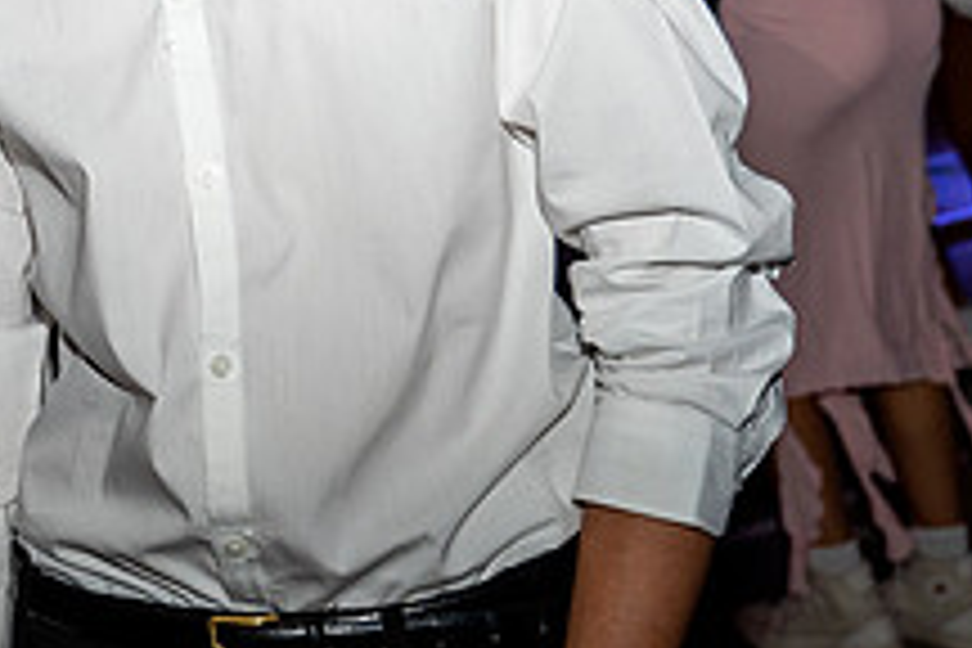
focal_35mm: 100
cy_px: -137
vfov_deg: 13.3
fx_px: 2700
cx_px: -234
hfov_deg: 19.1
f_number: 4
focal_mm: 33
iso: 1250
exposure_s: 1/80
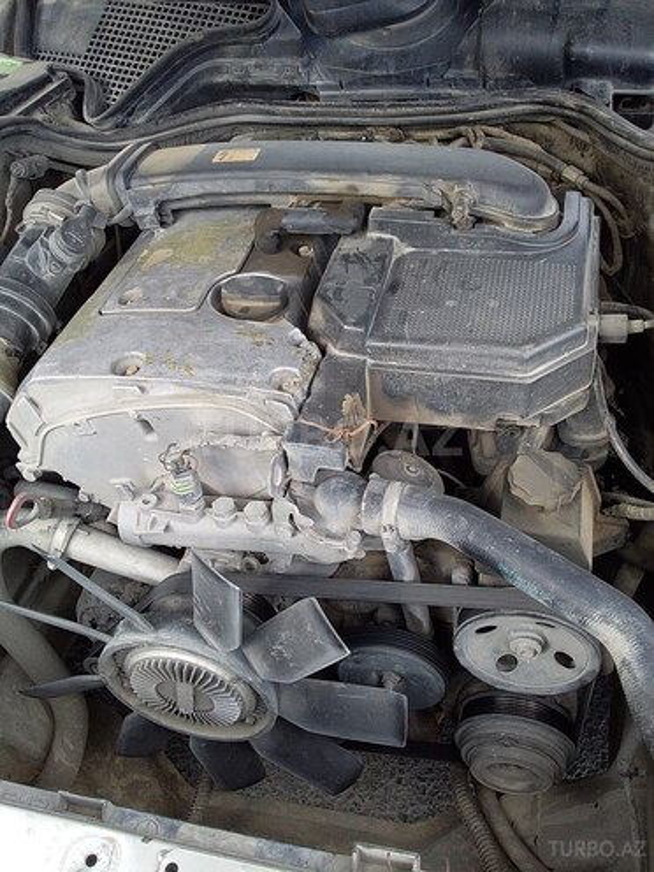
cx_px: 327
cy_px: 436
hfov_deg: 45.4
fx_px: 781
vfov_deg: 58.4
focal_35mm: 31
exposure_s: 1/121
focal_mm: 3.3
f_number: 2.2
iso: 40
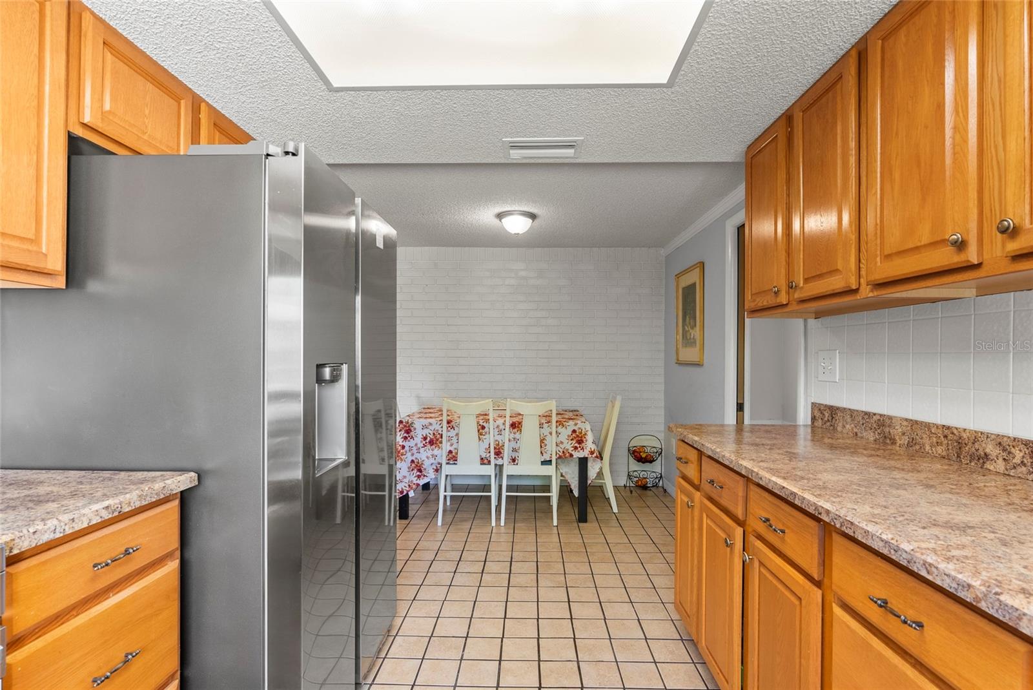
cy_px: 345
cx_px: 516
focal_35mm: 16
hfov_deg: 96.7
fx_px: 459
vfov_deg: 73.8
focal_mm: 16
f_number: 8
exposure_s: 1/3
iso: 640
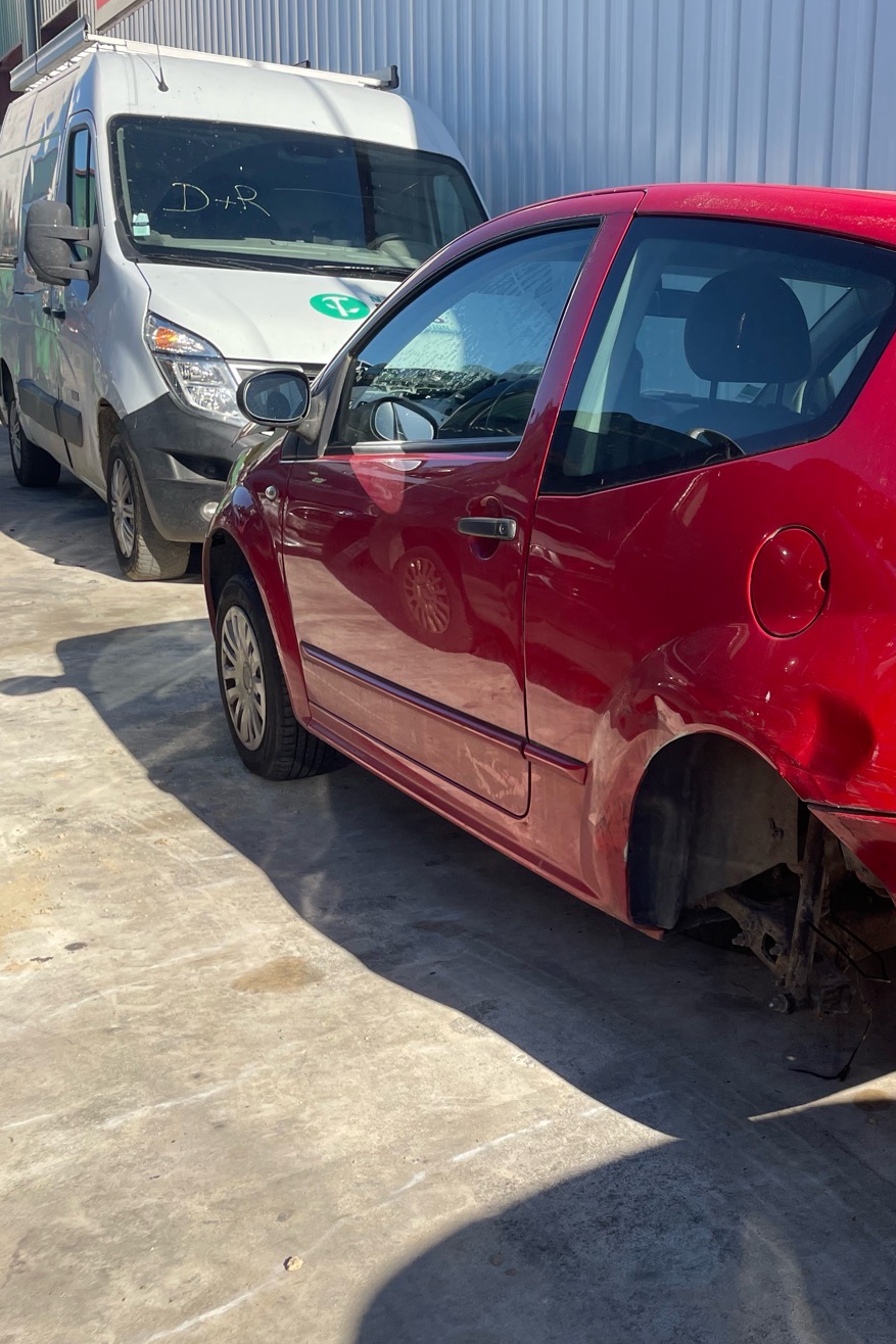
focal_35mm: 37
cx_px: 886
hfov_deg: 33.1
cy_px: 675
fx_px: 1382
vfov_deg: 51.9
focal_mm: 4.2
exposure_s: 1/1595
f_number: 1.6
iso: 32
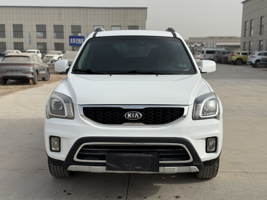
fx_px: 370
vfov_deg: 30.3
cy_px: 100
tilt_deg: -7.3
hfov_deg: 39.7
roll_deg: +0.0
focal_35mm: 48
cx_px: 134
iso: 64
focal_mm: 6.76
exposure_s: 1/6024
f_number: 1.78
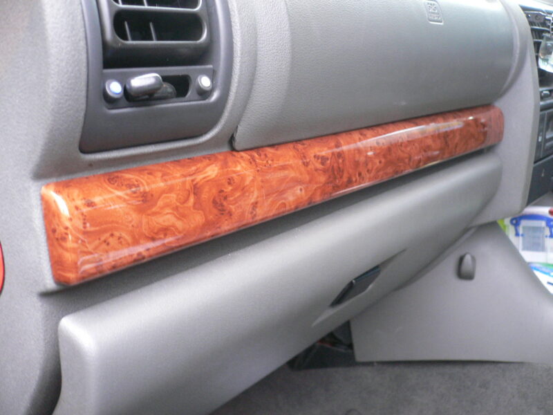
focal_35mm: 35
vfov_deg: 40.7
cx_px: 276
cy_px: 208
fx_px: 559
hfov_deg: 52.6
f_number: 2.8
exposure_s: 1/13
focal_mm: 5.8
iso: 200
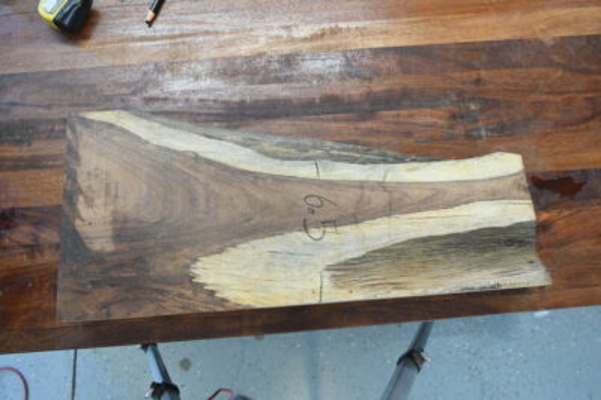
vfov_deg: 50.3
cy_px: 200
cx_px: 300
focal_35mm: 26
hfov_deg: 70.5
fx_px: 425
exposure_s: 1/160
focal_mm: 17
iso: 2500
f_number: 3.5
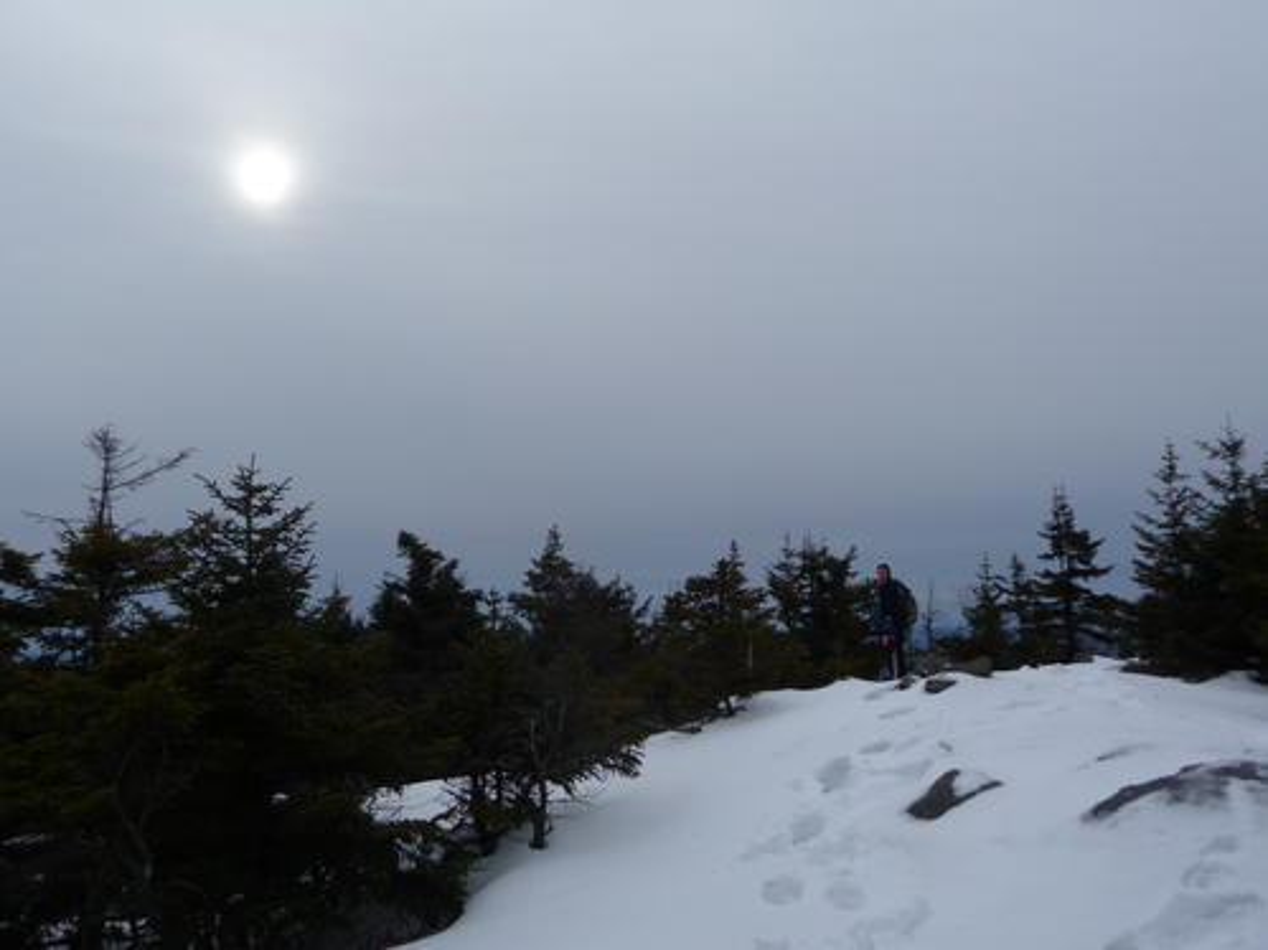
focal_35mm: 32
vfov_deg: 44.1
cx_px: 634
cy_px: 475
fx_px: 1172
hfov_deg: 56.8
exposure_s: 1/1000
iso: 100
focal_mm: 5.3
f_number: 3.5
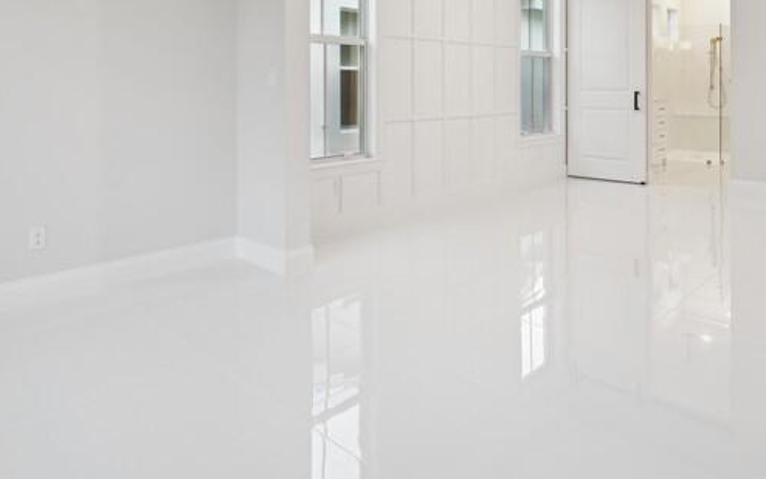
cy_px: 79
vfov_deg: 44.7
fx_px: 543
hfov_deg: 70.4
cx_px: 385
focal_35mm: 26
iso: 160
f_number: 8
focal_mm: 14
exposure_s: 1/5
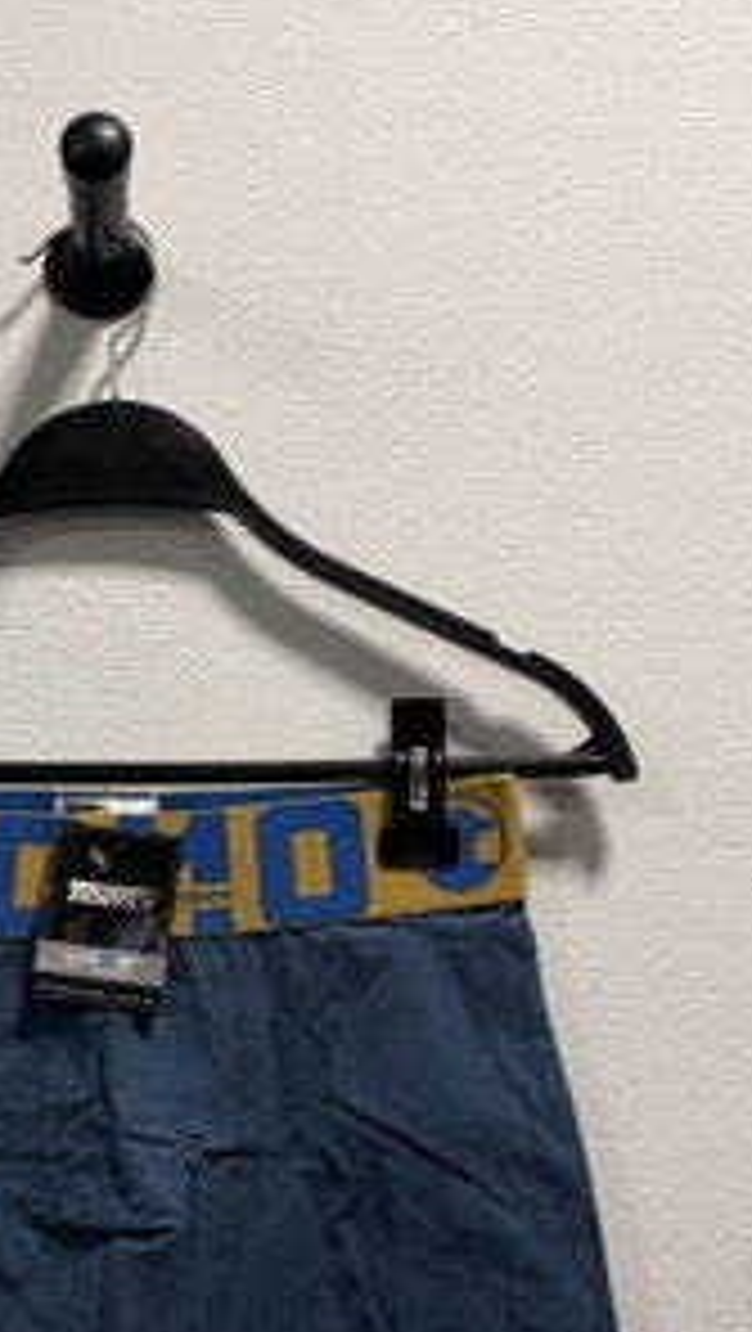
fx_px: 1804
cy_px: 911
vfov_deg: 40.0
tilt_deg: +5.7
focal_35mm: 51
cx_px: 68
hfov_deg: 22.9
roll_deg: +0.2
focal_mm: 5.96
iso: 125
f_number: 1.6
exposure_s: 1/100
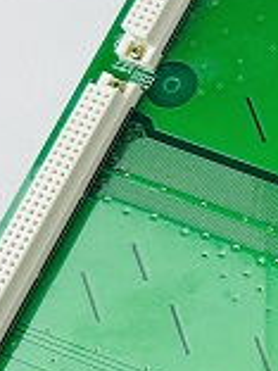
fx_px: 1660
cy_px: 212
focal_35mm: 155
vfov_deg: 12.7
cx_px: 746
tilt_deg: -70.9
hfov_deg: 8.5
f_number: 1.78
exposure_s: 1/120
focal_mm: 6.86
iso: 50
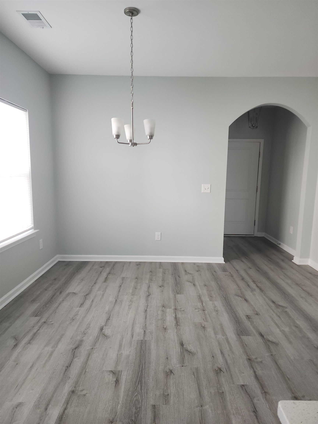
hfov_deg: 58.9
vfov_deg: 73.9
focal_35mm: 23
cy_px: 212
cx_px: 159
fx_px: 282
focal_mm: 6.4
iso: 64
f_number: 1.8
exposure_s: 1/60
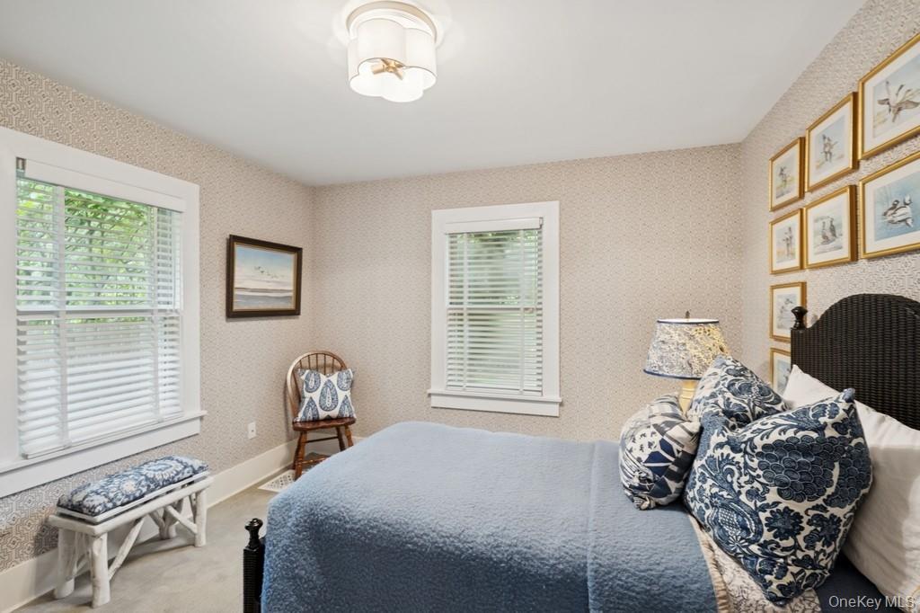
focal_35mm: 16
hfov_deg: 95.0
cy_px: 306
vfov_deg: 72.0
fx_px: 422
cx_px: 460
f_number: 8
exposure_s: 1/15
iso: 200
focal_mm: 16.5
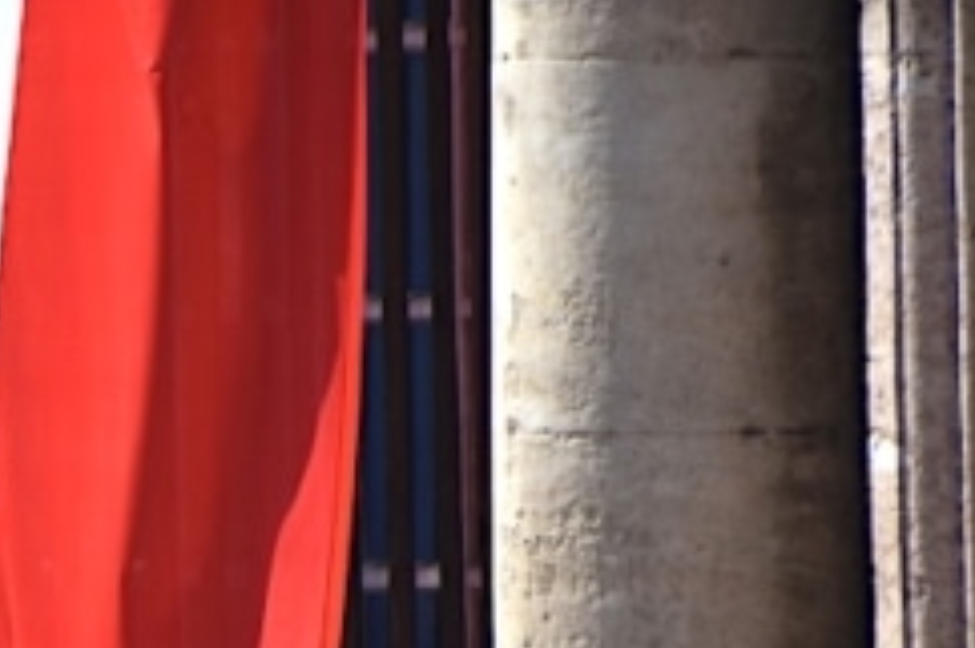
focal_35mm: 1431
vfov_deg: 1.0
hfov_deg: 1.4
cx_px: -270
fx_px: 38729
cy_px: 684
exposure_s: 1/1250
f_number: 6.3
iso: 200
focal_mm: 300
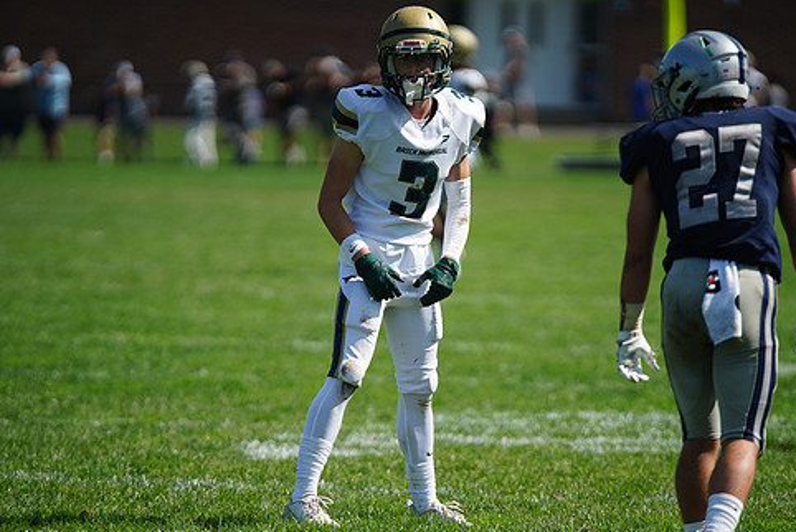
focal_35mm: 361
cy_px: 278
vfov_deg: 3.8
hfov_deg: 5.7
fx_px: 7987
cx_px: 426
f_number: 2.8
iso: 400
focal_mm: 300
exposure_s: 1/5000
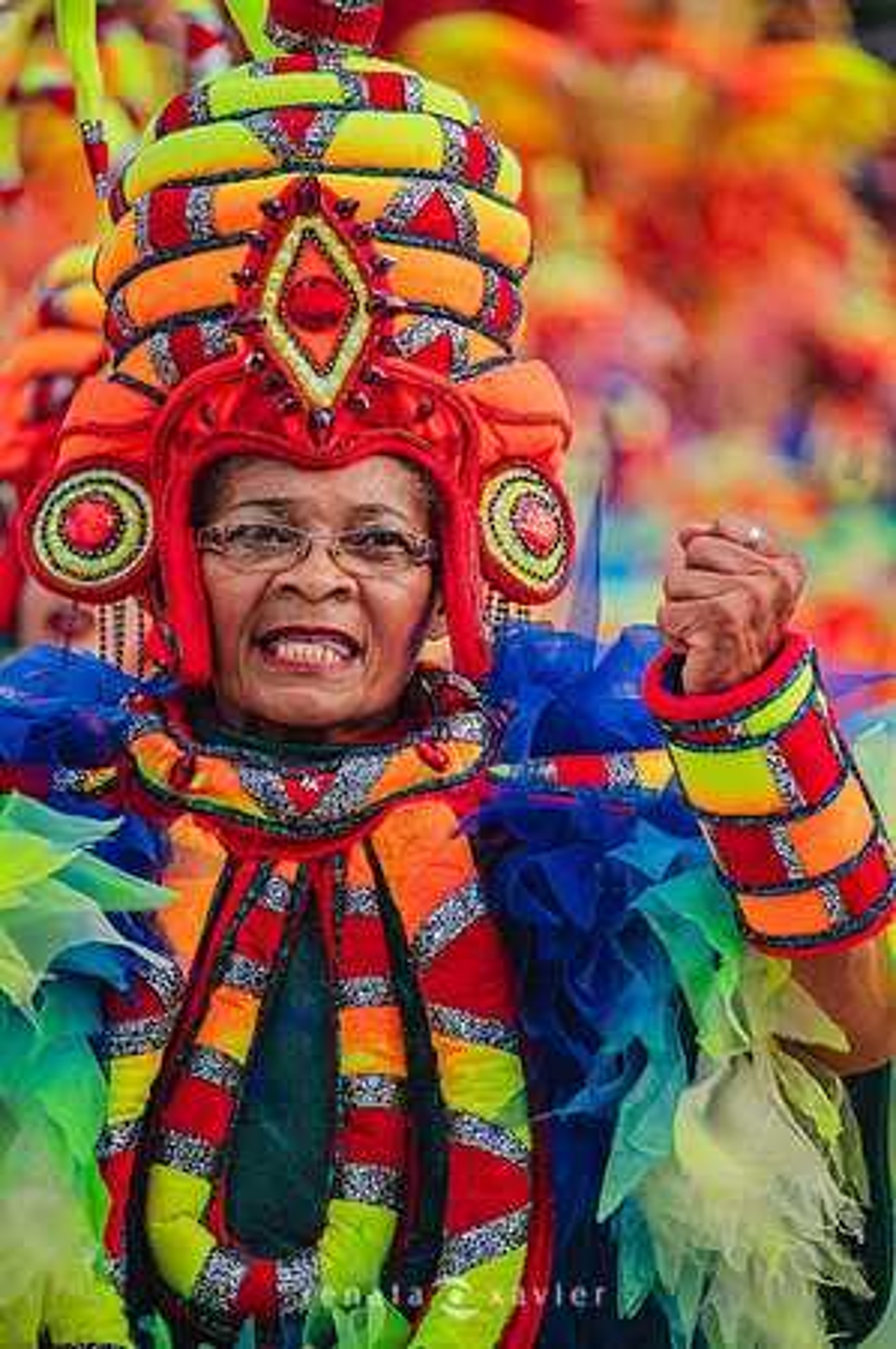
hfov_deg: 6.2
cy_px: 674
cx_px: 448
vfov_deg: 9.4
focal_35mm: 220
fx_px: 8232
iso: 640
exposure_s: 1/1600
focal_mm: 220
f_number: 5.6
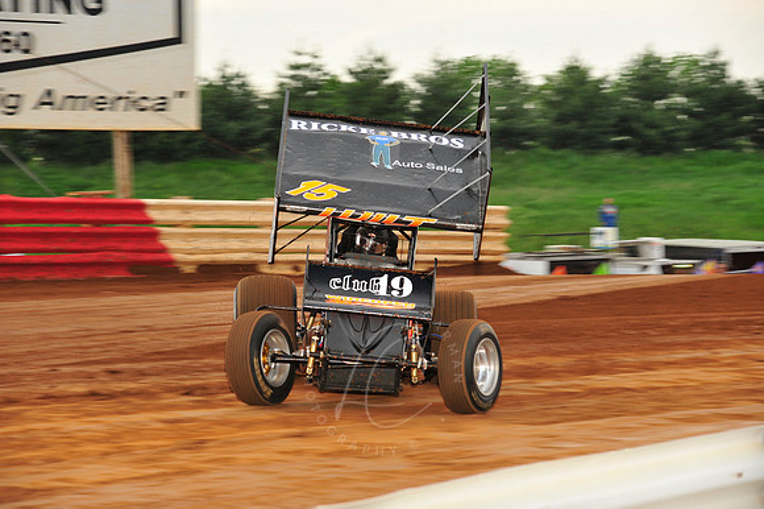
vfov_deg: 10.1
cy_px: 254
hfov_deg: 15.2
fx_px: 2863
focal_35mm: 135
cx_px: 382
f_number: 7.1
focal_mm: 135
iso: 800
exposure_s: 1/320
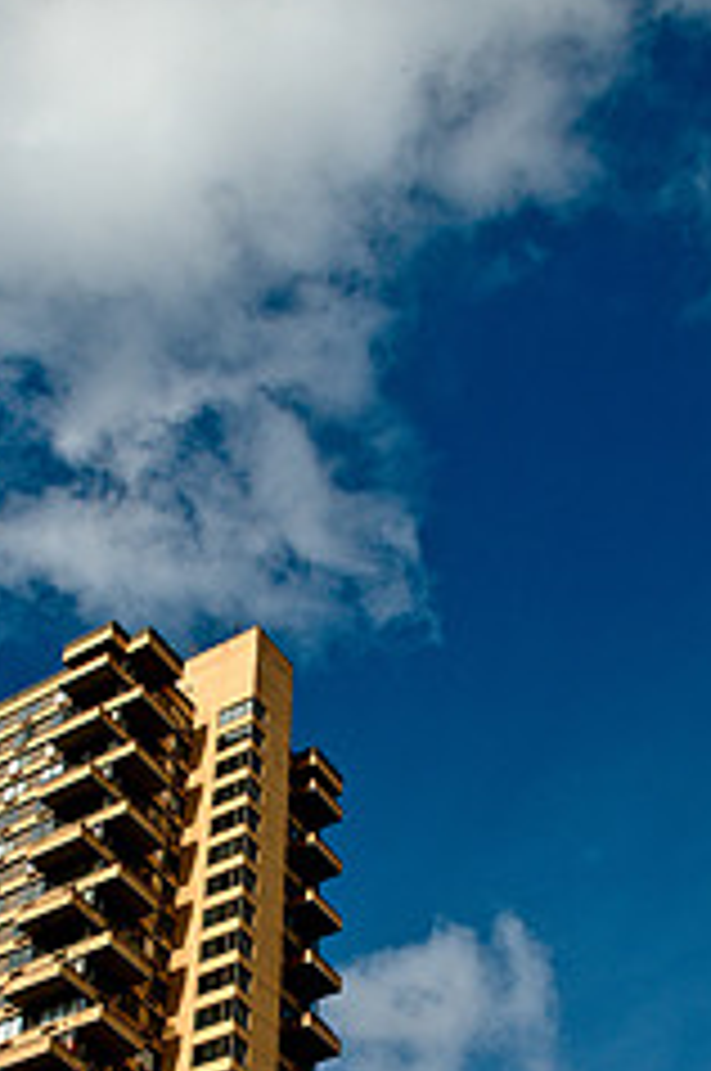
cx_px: 281
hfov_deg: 26.4
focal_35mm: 51
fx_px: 1515
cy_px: 878
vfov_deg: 37.4
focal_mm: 18
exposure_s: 1/800
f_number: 7.1
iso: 200
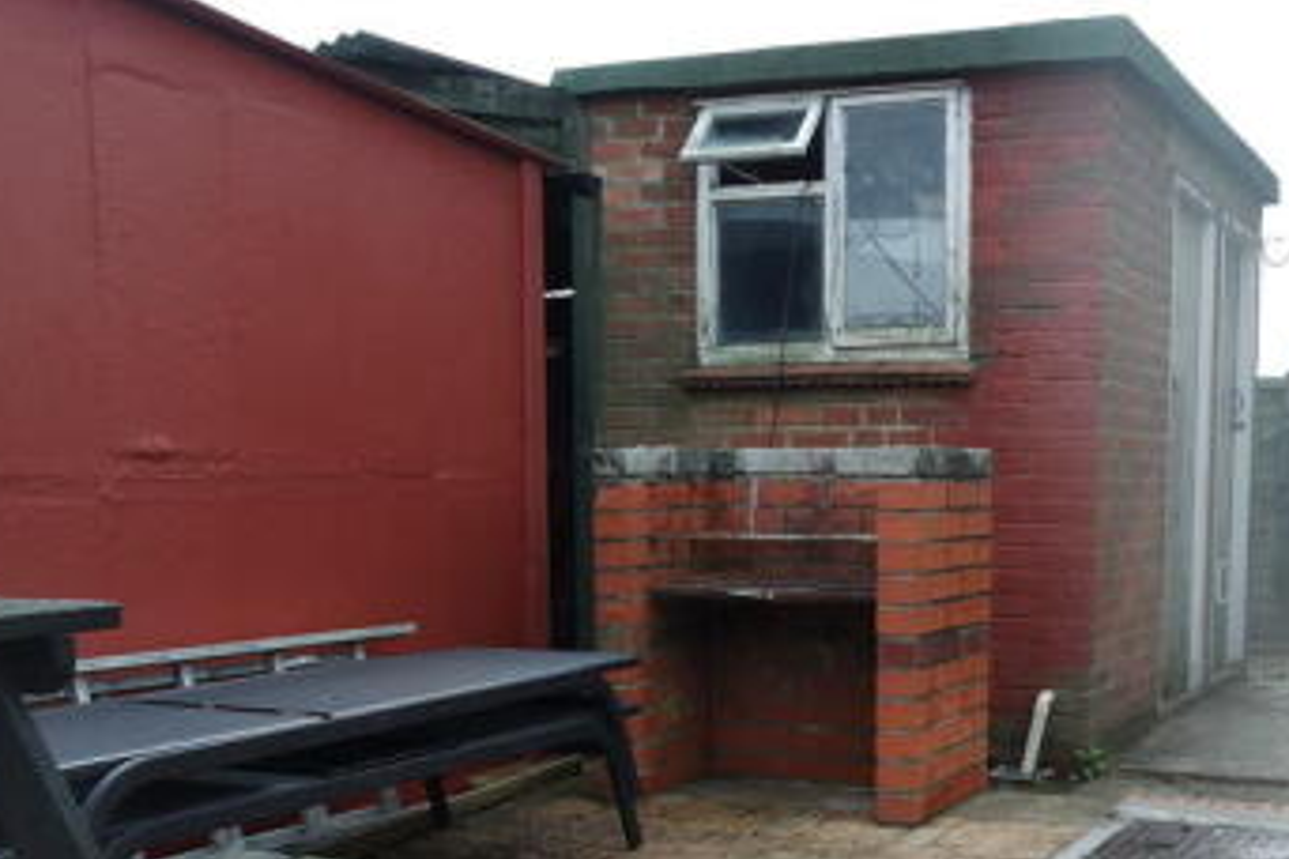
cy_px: 669
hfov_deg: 41.7
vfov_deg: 28.7
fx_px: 1647
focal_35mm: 46
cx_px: 937
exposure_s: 1/160
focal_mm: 16
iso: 100
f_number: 5
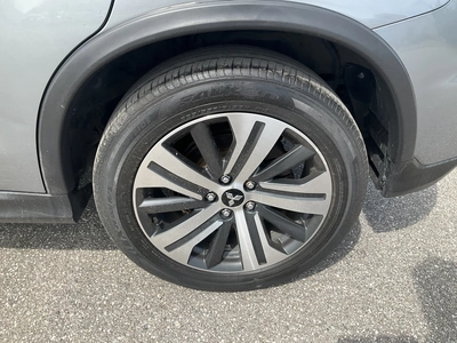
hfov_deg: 61.7
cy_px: 172
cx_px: 228
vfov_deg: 48.2
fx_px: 383
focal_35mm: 29
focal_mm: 3
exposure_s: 1/580
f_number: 1.8
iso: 25
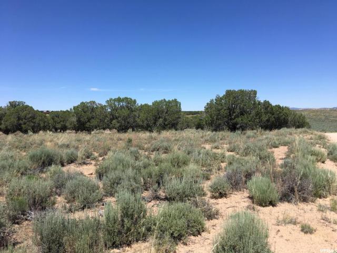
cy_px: 126
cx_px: 168
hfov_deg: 61.7
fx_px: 282
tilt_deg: -0.7
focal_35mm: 29
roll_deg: -0.5
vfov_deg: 48.2
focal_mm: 4.15
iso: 25
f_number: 2.2
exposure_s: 1/1923
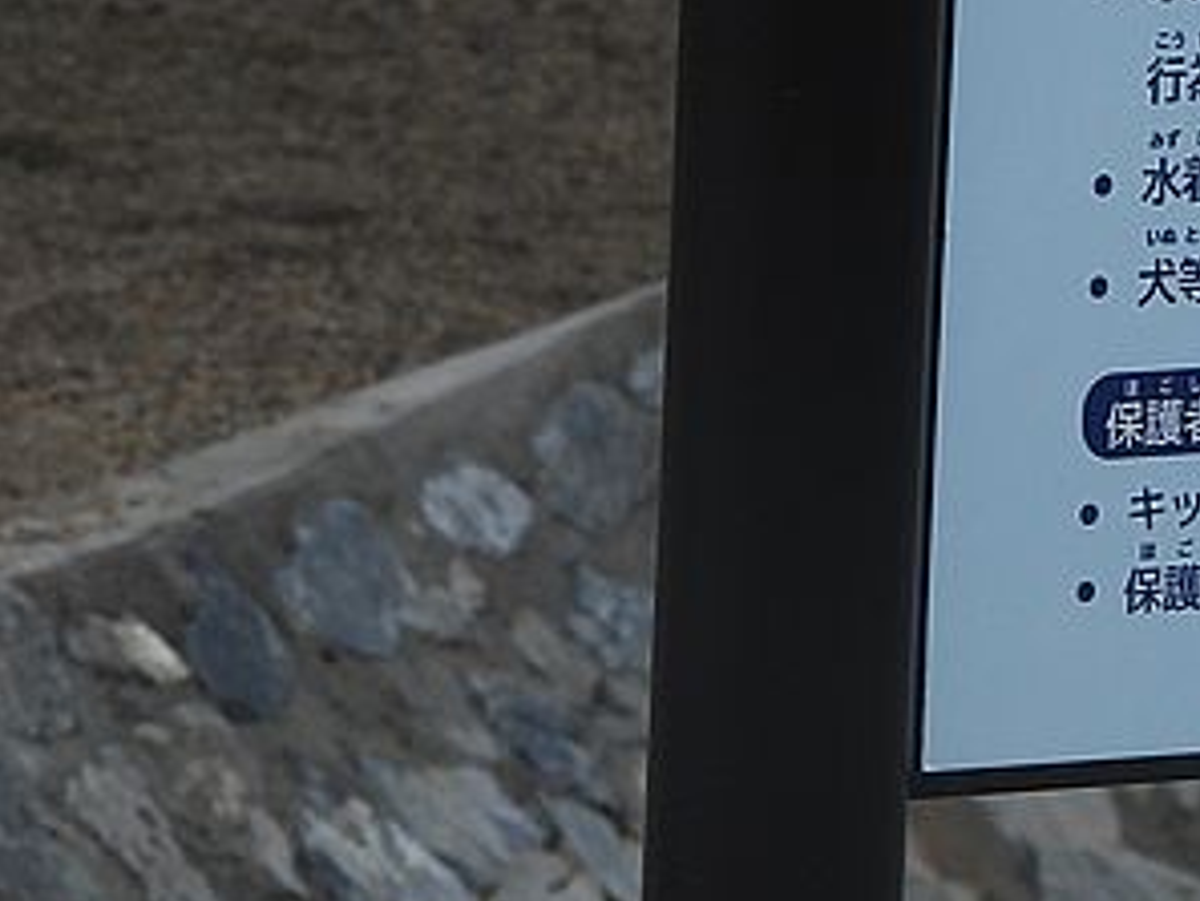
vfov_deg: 2.3
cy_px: -291
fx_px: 22403
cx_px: 1608
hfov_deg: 3.1
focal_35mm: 646
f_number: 4.5
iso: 100
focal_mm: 42.8
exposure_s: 1/800
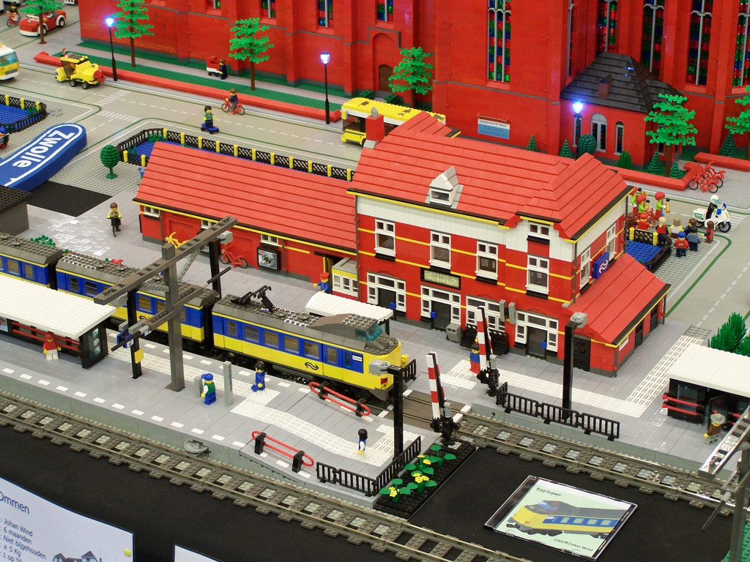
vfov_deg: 19.6
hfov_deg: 26.0
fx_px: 1625
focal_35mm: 75
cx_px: 375
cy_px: 281
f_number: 3.2
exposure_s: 1/3
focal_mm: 12.4
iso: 80
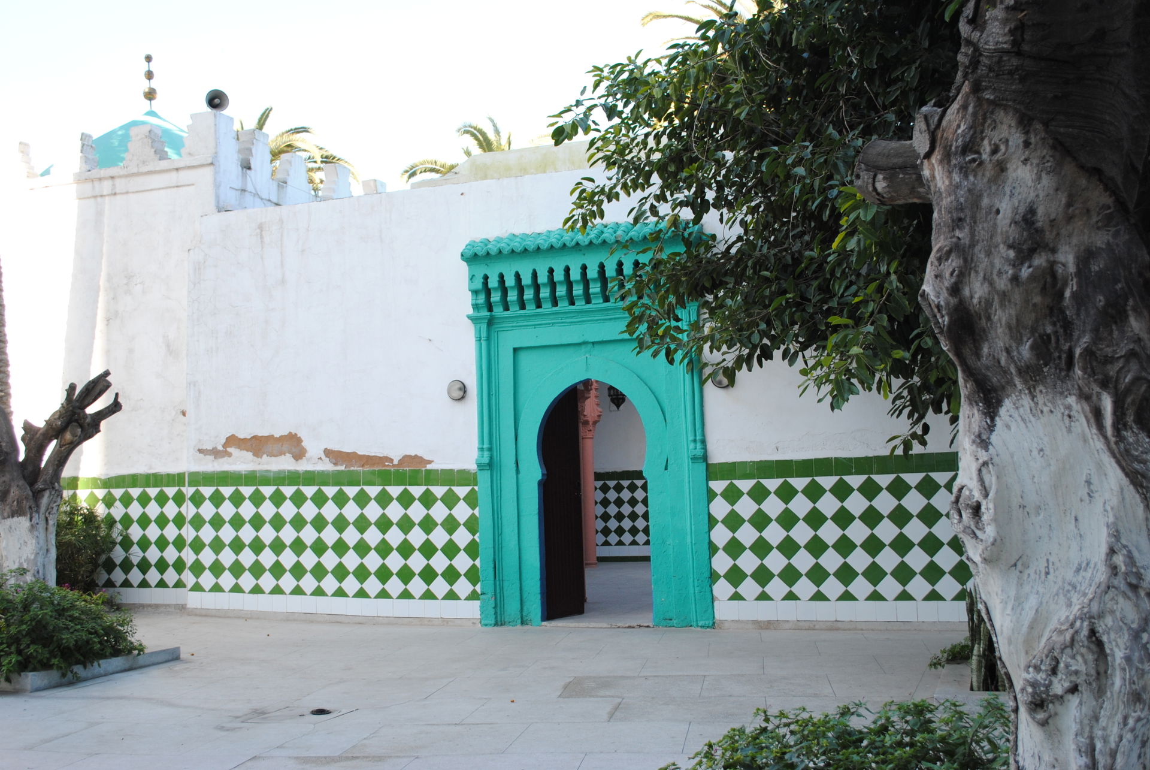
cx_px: 575
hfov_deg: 49.5
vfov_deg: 34.3
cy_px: 385
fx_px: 1247
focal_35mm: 39
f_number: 5
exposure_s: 1/125
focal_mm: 26
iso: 200
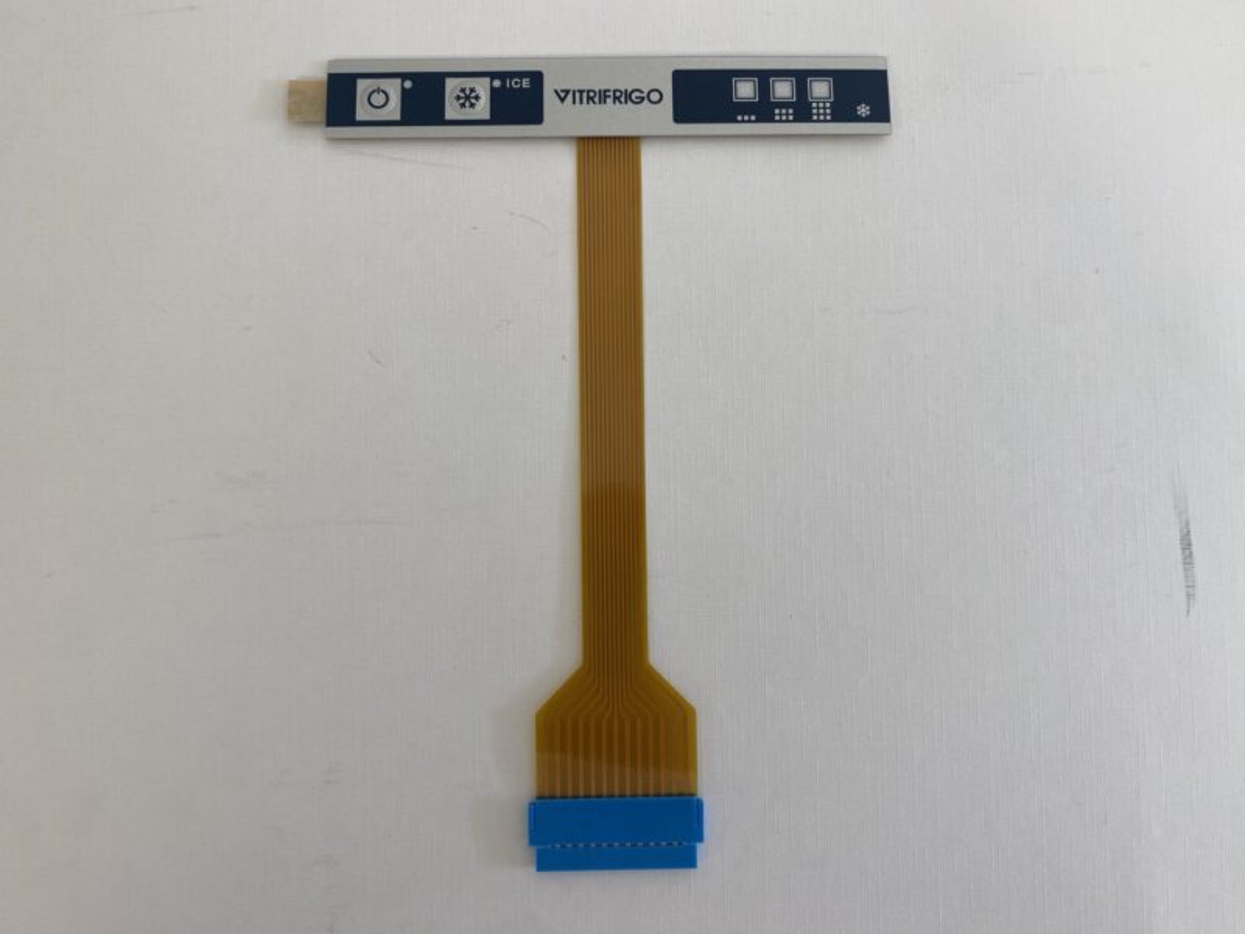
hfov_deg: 67.3
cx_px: 622
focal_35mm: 26
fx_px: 935
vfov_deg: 53.1
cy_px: 467
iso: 80
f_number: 1.8
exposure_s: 1/100
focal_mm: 4.25
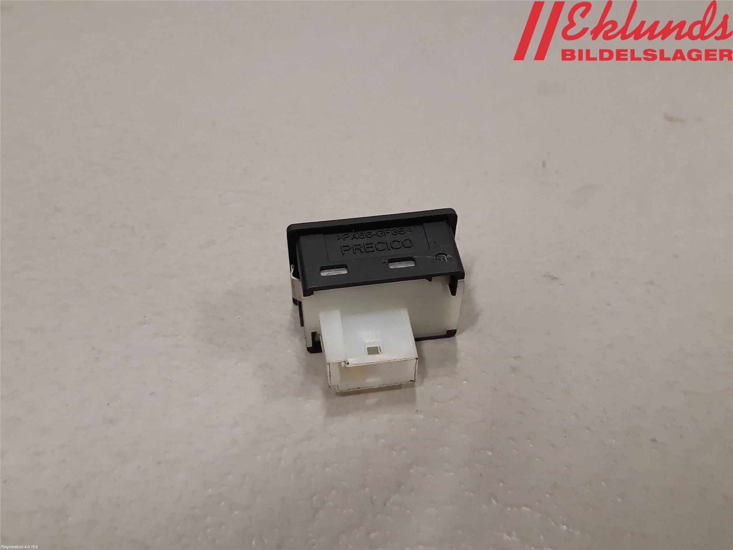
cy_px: 275
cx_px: 366
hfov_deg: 67.3
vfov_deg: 53.1
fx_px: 551
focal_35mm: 26
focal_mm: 3.93
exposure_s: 1/50
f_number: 1.7
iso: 160
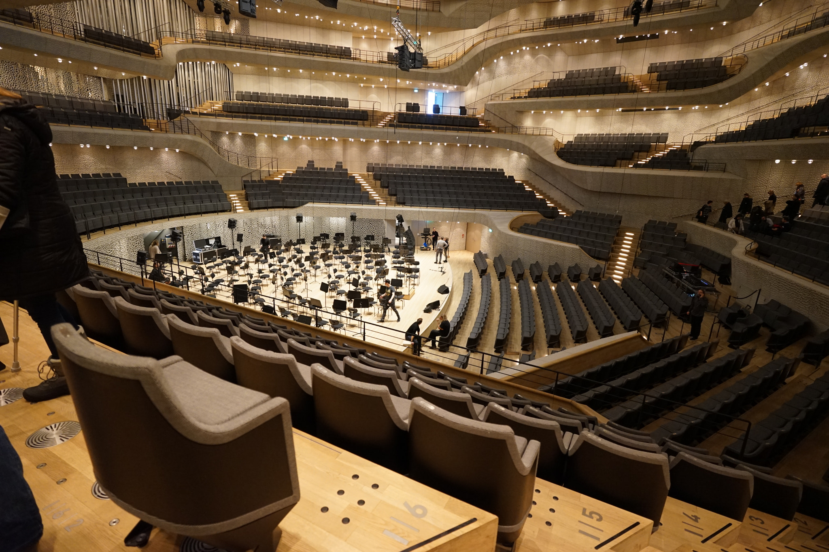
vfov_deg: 67.4
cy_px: 276
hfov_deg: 90.0
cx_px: 414
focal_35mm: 18
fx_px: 414
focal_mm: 18
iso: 2500
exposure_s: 1/160
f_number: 2.8
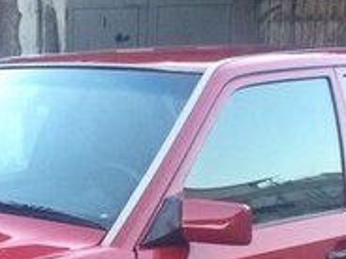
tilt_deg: -19.5
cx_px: 26
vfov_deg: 13.7
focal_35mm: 104
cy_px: 337
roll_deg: +0.1
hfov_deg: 18.5
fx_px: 1040
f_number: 2.2
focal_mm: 4.15
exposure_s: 1/33
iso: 125
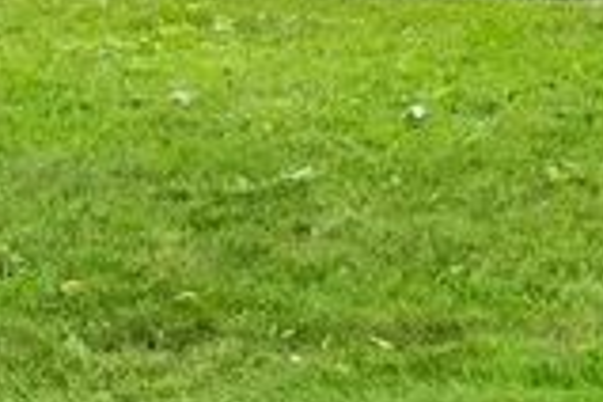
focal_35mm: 116
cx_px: 766
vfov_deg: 11.1
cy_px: -294
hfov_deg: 16.7
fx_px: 1943
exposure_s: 1/60
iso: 250
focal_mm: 12
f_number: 8
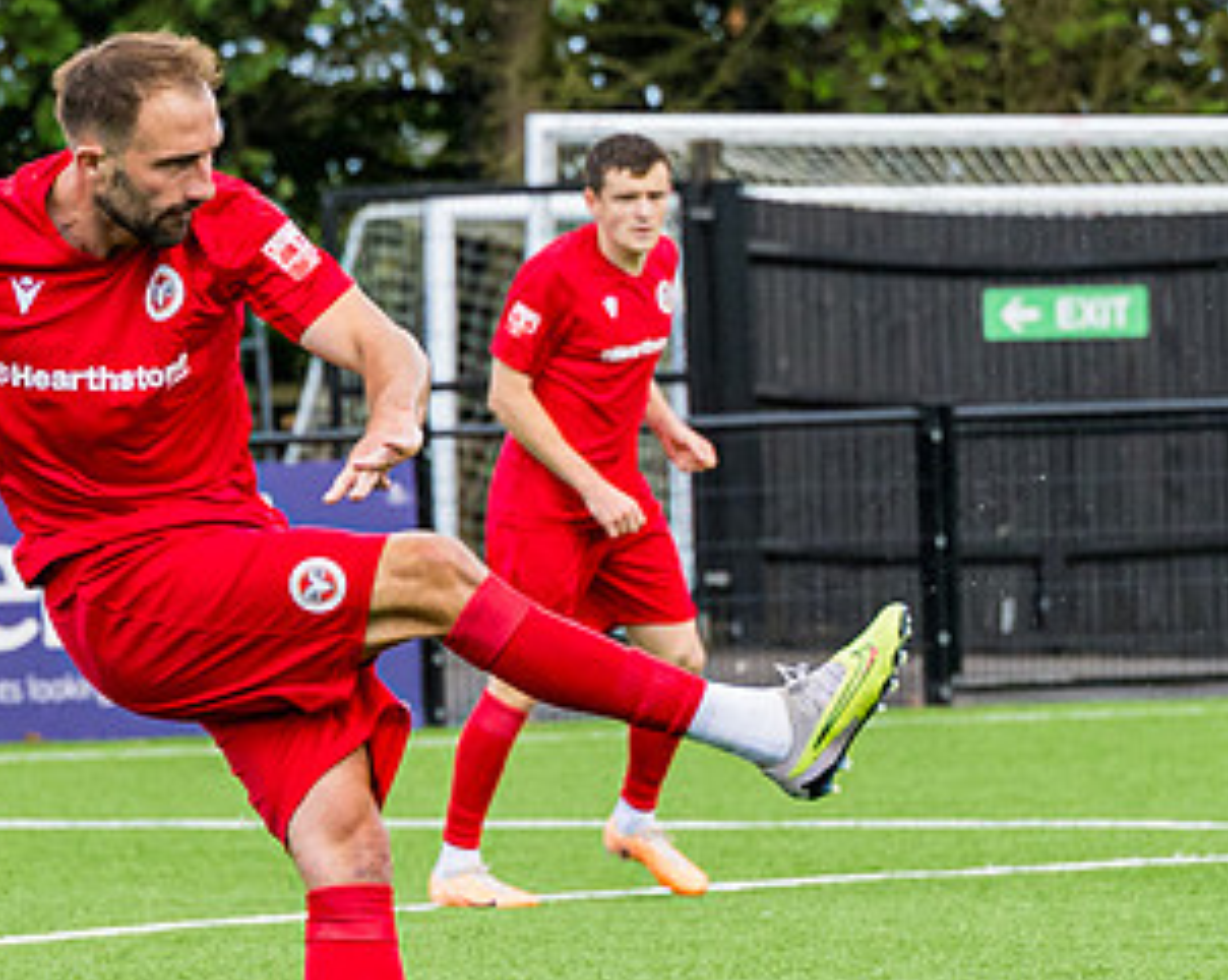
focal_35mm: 552
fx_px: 20042
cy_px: 727
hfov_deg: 3.5
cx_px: 236
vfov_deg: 2.8
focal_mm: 115
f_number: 4
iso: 400
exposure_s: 1/1250
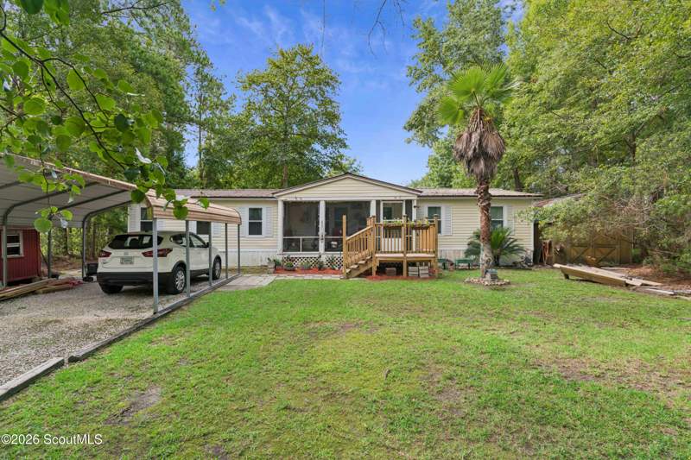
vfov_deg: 64.5
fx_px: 365
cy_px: 230
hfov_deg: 86.9
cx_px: 346
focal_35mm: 19
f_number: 8
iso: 250
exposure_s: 1/125
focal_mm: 19
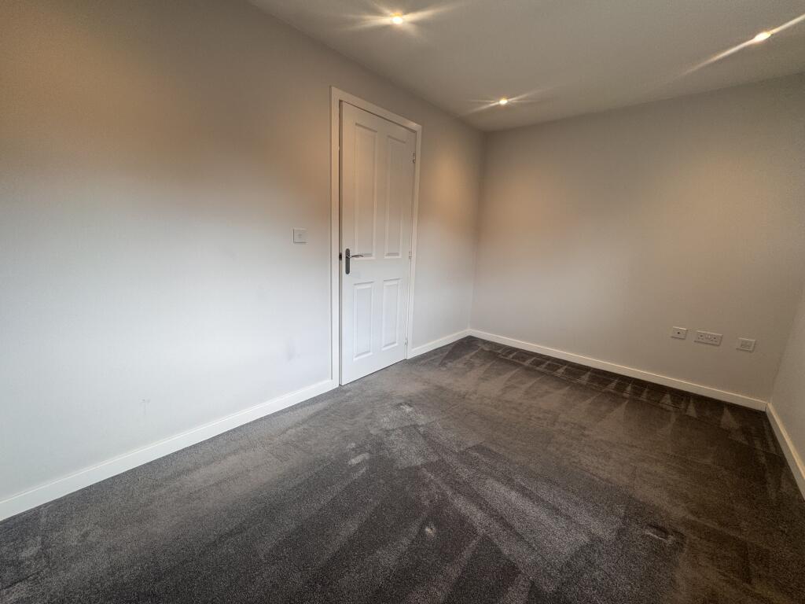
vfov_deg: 85.7
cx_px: 402
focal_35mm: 14
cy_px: 302
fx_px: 326
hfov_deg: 102.1
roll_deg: -1.4
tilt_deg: -10.6
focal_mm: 2.22
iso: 50
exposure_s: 1/100
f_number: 2.2
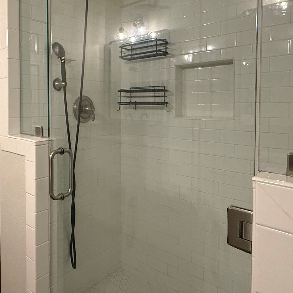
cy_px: 113
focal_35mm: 28
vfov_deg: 56.7
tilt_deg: -1.4
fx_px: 268
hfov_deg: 54.9
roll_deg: -0.1
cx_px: 77
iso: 320
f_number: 2.2
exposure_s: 1/60
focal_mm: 2.22
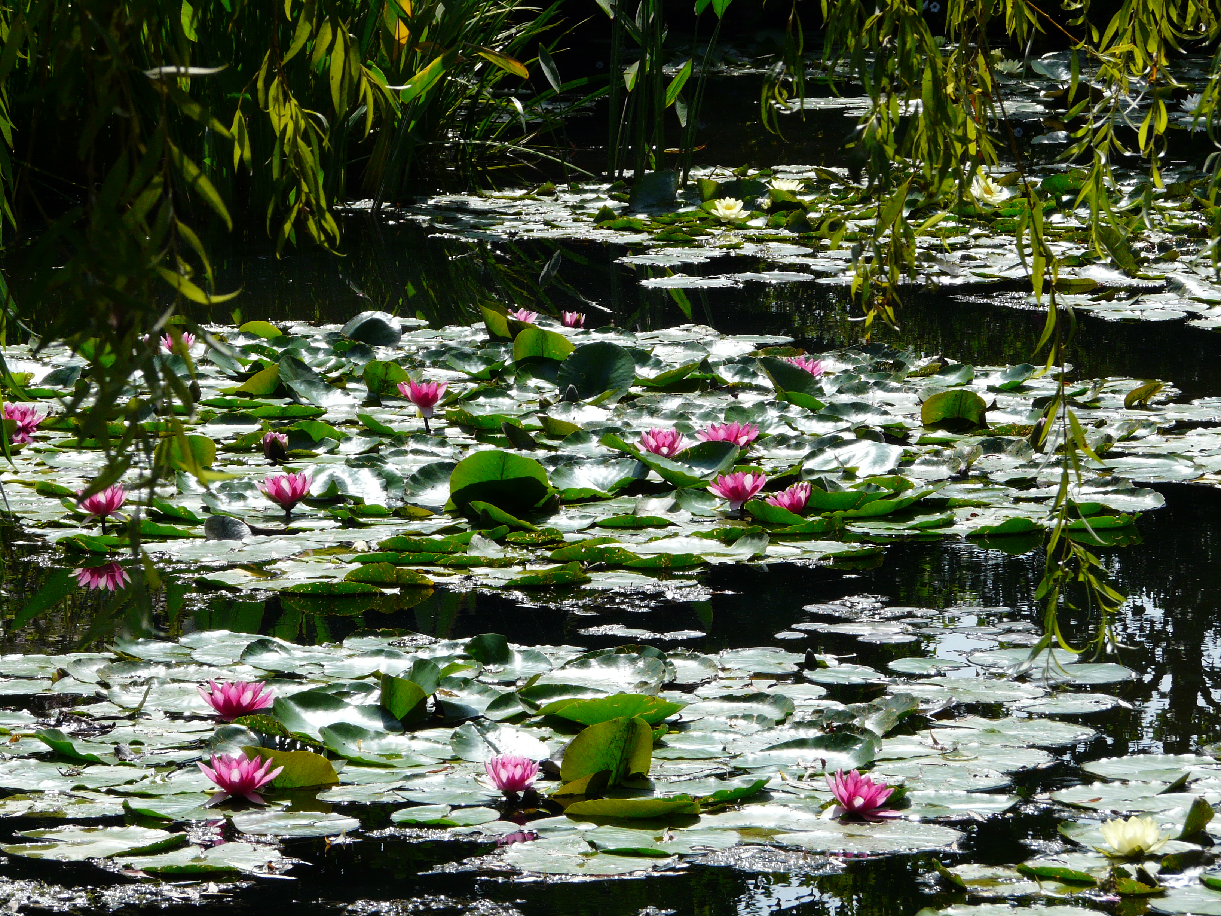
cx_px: 610
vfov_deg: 8.3
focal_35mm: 179
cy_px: 458
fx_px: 6314
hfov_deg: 11.0
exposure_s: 1/400
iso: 100
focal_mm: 29.4
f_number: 5.6
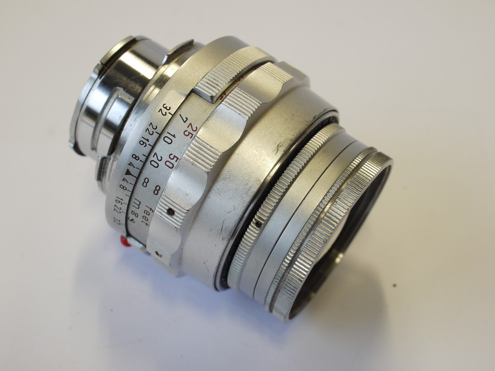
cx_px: 248
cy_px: 186
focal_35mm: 60
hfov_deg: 32.2
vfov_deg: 24.4
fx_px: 858
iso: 400
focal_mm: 30
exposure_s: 1/30
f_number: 8
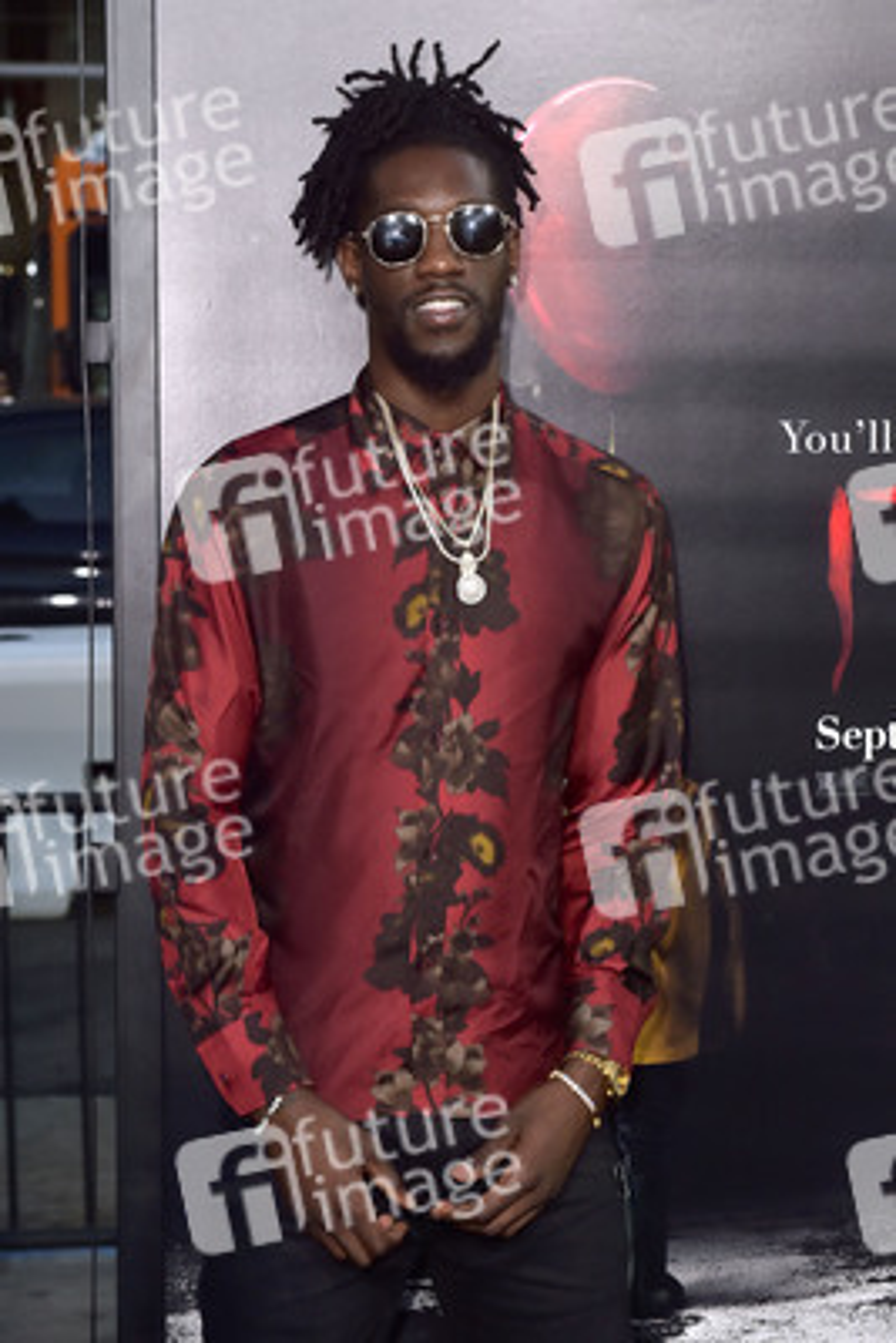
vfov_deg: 28.8
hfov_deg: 19.5
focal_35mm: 70
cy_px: 672
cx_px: 448
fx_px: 2611
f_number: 6.3
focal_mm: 70
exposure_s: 1/320
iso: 640
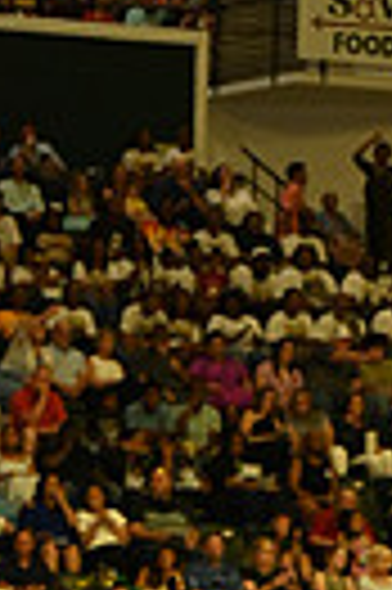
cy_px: 1203
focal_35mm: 203
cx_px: -387
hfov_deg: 6.5
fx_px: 3324
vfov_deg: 9.5
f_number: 5.6
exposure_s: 1/60
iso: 1600
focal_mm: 46
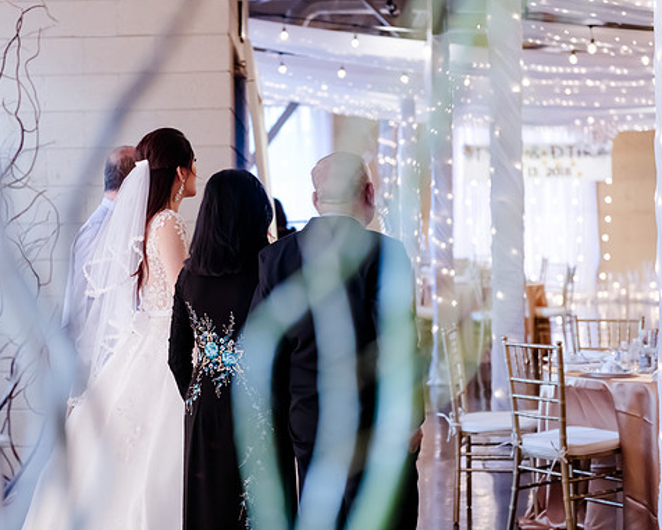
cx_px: 273
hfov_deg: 23.8
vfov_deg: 19.2
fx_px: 1568
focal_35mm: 80
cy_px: 262
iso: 4000
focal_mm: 70
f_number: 2.8
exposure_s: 1/125
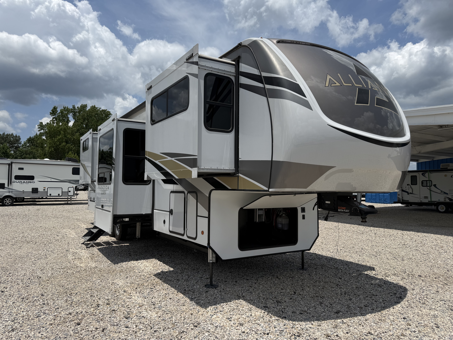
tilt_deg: +2.6
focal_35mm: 24
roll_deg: -1.3
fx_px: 314
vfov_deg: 56.8
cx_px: 226
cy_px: 170
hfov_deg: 71.6
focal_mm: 6.76
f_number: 1.78
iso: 80
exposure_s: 1/9091
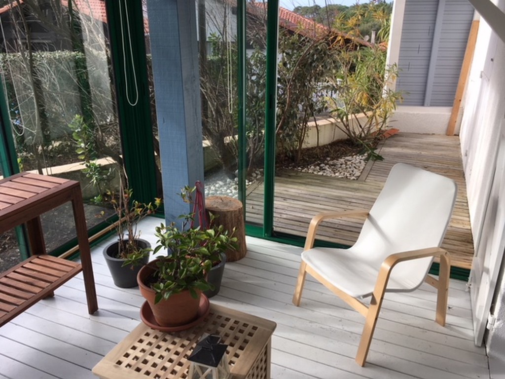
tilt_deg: -21.7
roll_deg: +0.4
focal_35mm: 29
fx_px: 423
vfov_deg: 48.2
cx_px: 252
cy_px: 190
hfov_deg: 61.7
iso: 25
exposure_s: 1/334
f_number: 2.2
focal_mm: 4.15
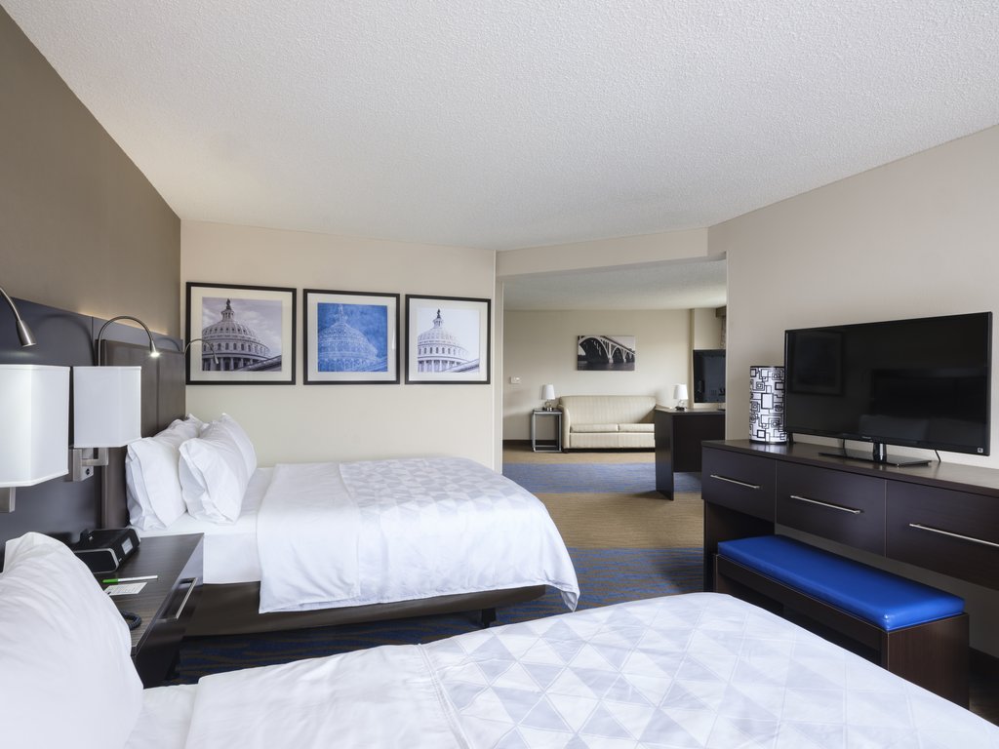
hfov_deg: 87.8
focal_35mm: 18
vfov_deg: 71.6
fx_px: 519
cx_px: 500
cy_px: 374
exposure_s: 30
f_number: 14
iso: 100
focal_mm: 23
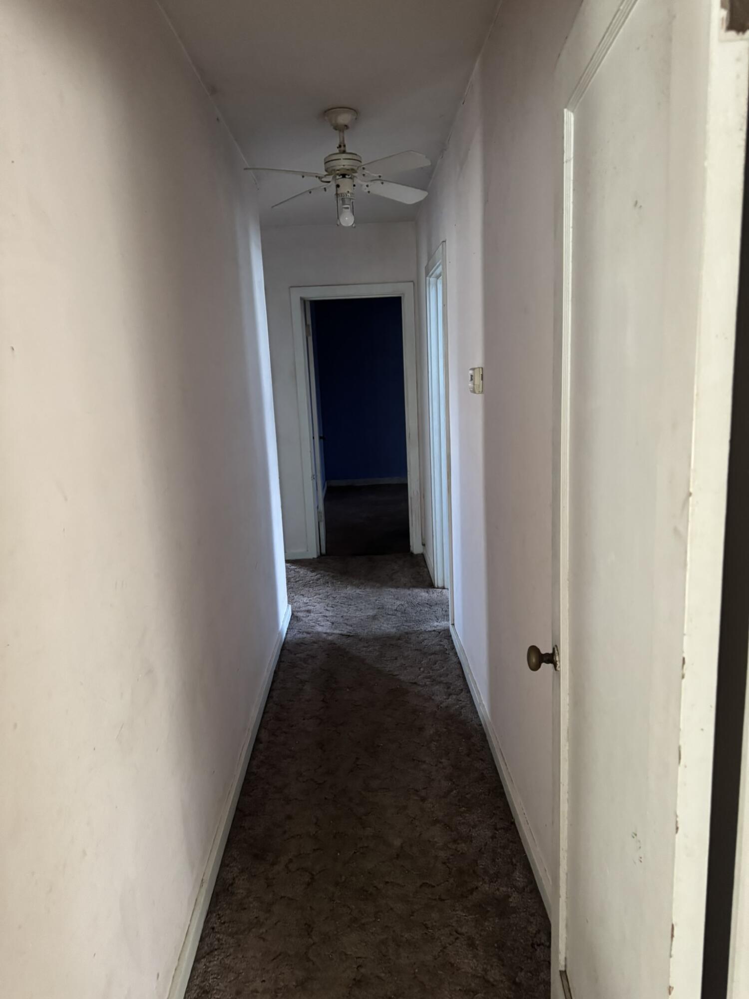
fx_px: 692
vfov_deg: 71.6
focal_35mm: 24
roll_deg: +3.2
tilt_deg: -10.6
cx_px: 374
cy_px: 500
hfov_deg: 56.8
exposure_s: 1/41
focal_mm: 6.76
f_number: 1.78
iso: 800
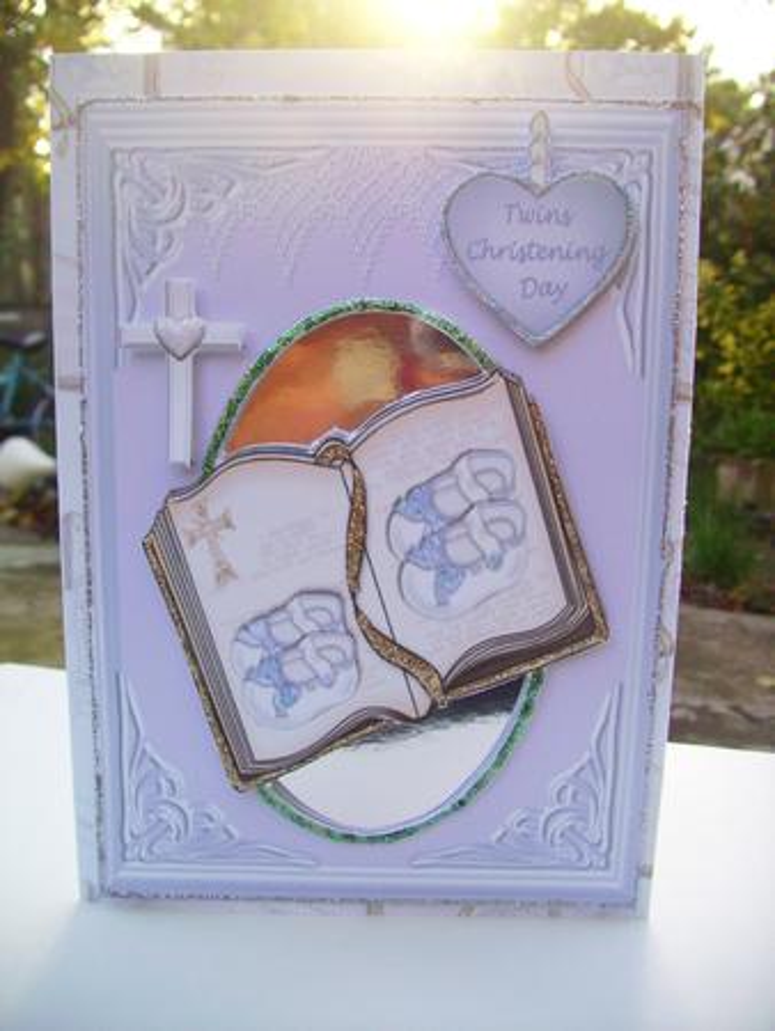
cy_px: 516
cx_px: 388
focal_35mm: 32
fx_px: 954
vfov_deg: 56.8
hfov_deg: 44.2
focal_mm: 5.7
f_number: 2.9
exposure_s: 1/160
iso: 80
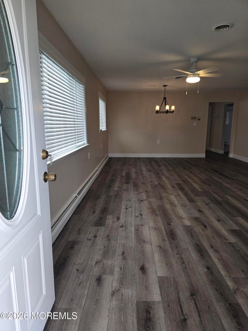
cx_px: 124
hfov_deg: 58.9
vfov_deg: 73.9
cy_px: 166
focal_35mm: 23
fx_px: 220
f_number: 1.7
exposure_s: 1/60
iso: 50
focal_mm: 6.3
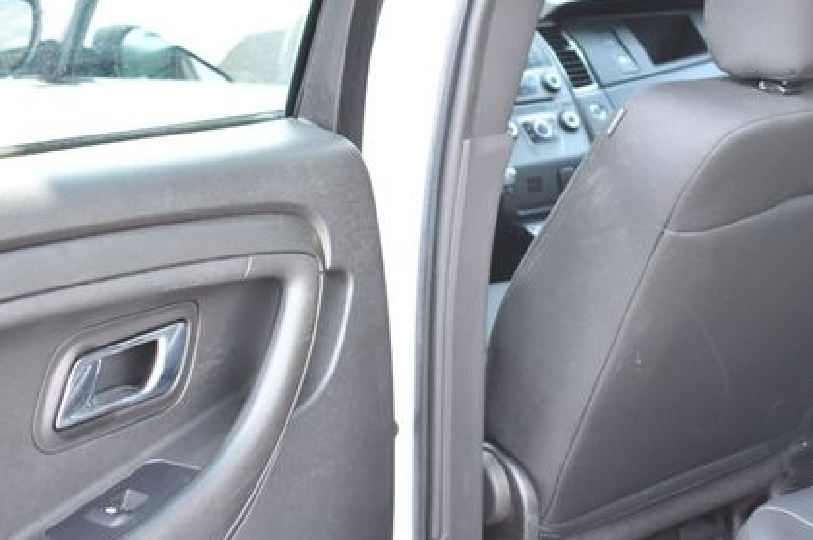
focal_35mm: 62
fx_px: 1393
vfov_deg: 21.9
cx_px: 579
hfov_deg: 32.1
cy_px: 217
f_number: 4.2
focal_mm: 27
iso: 800
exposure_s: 1/125
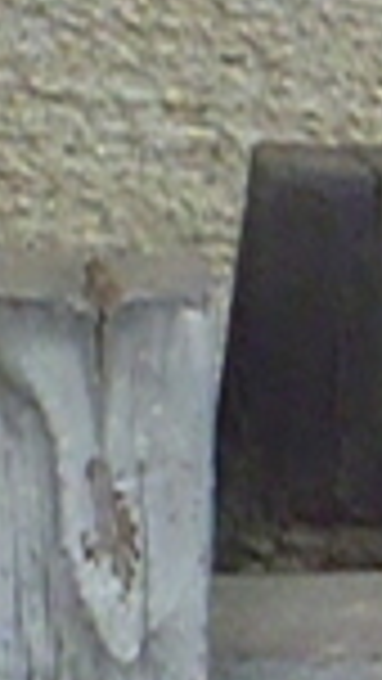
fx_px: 10294
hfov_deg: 2.1
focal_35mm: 572
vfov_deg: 3.7
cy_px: 1594
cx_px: 701
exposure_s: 1/200
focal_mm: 11.8
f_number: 5
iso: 500
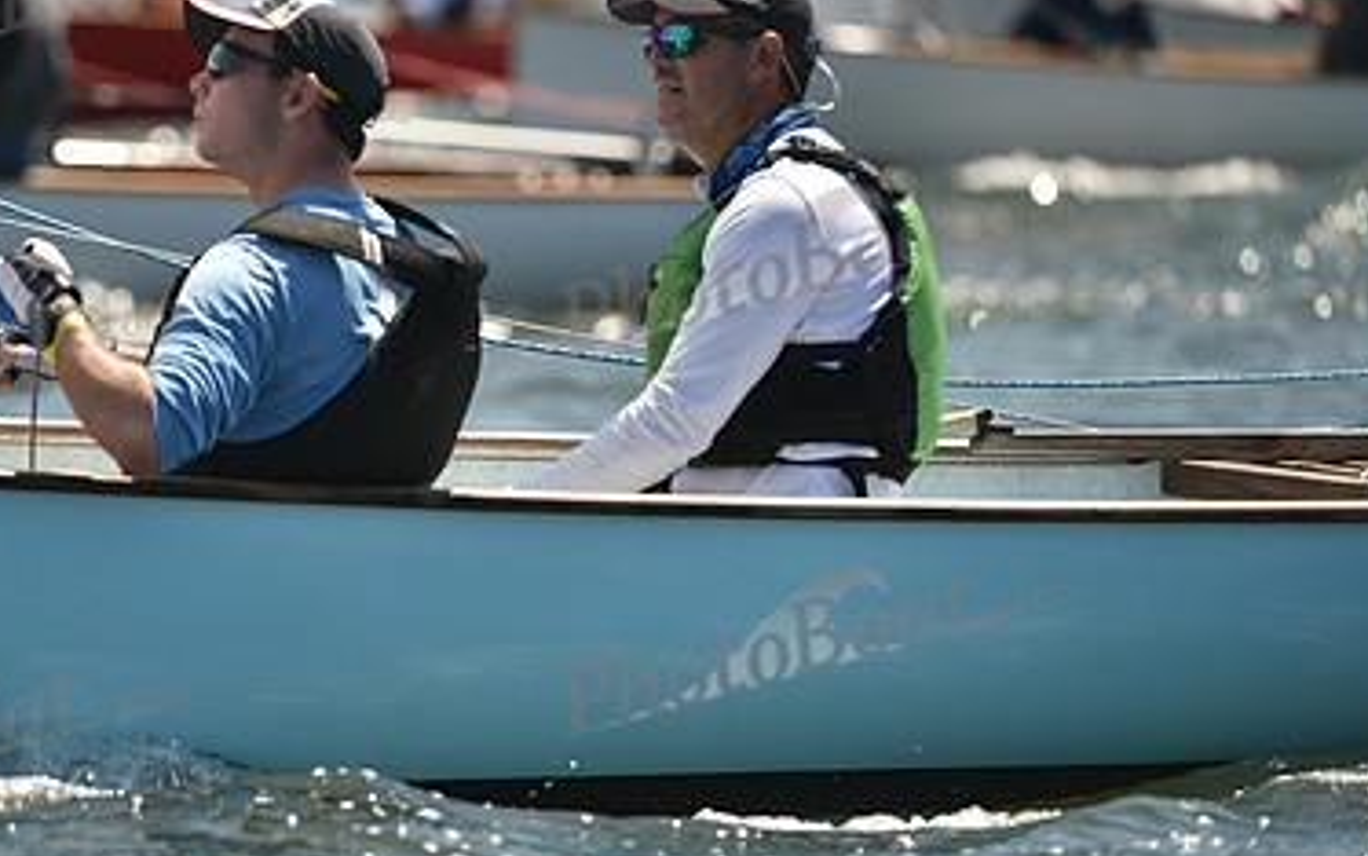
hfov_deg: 3.9
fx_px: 20027
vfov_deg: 2.4
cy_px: 503
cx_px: 373
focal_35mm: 537
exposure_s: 1/2000
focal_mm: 340
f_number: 4.5
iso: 250
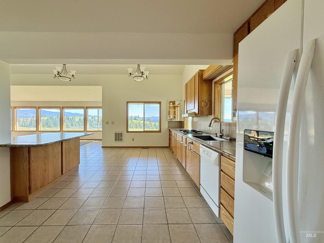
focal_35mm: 14
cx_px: 162
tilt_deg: -0.4
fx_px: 131
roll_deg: -0.5
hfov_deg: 102.1
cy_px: 122
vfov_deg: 85.7
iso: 64
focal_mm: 2.22
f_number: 2.2
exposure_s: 1/104
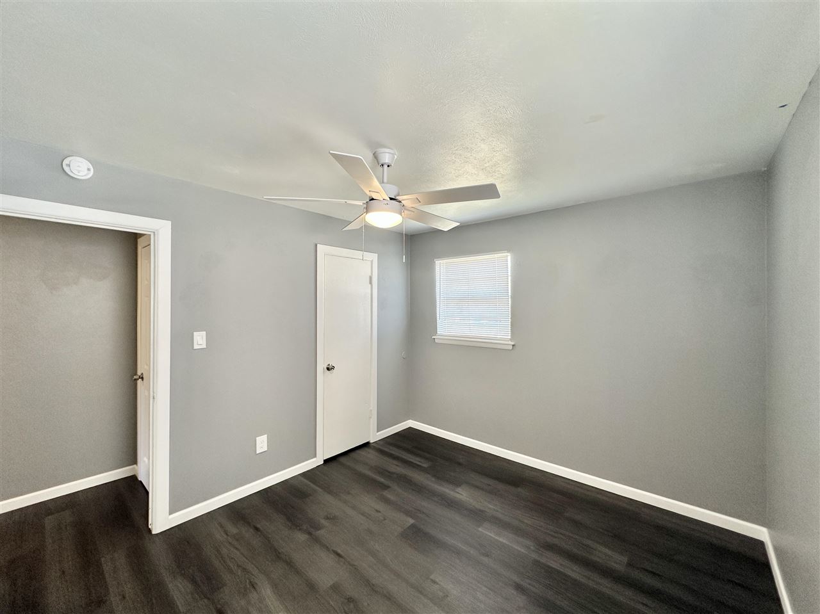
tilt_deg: +0.1
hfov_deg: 102.1
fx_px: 332
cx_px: 410
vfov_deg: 85.6
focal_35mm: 14
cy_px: 307
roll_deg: -0.7
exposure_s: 1/120
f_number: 2.2
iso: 125
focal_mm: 2.22
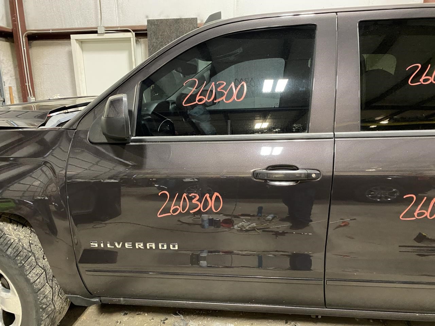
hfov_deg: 67.3
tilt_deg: -12.7
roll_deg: +1.3
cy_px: 163
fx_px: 327
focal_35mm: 26
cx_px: 218
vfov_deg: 53.1
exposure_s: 1/30
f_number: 1.8
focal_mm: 4.25
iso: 500
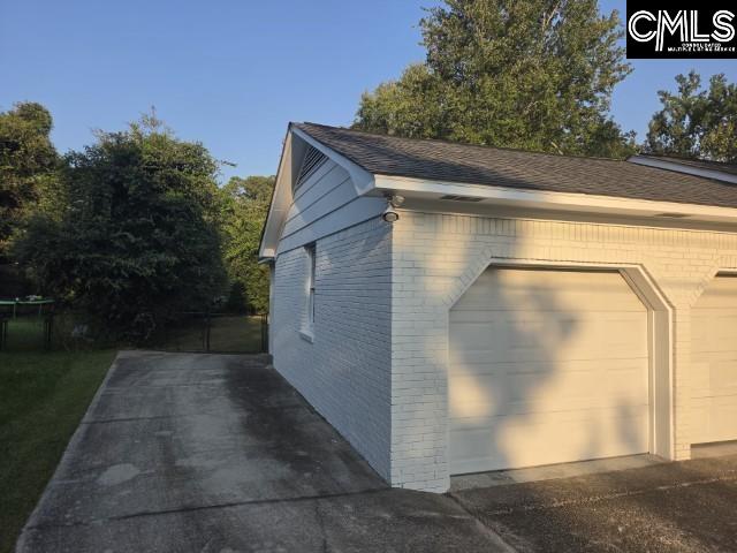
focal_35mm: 23
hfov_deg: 73.9
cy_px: 276
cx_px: 368
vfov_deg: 58.9
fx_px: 490
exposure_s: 1/3134
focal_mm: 5.4
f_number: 1.8
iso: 80
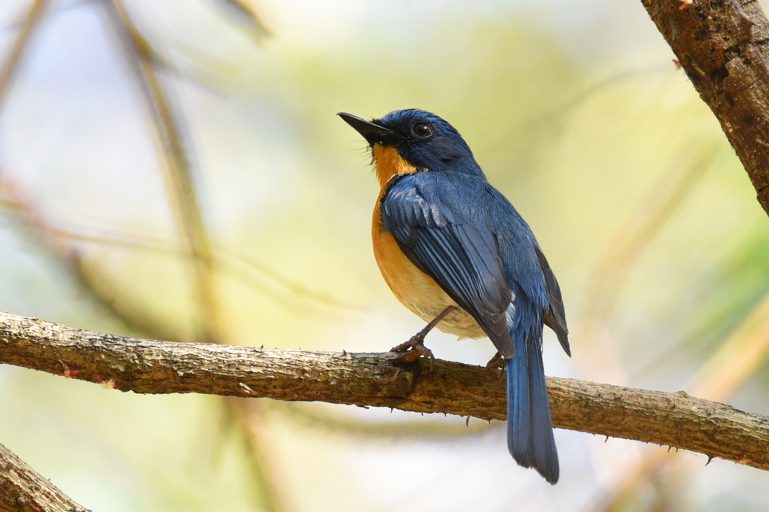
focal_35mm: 600
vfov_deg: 2.3
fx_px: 12809
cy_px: 256
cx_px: 384
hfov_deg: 3.4
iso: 1400
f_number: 8
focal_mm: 600
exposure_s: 1/320
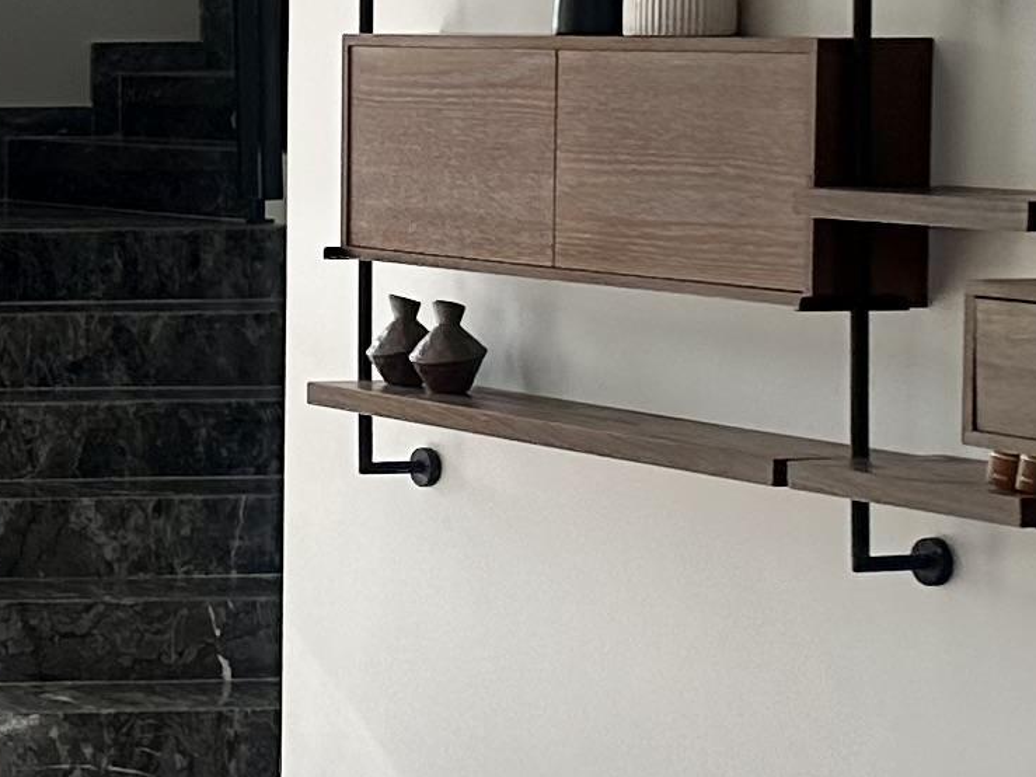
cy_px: 142
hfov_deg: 11.4
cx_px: -1726
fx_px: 3920
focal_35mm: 131
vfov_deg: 11.3
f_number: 1.78
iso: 80
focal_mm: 6.86
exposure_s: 1/634
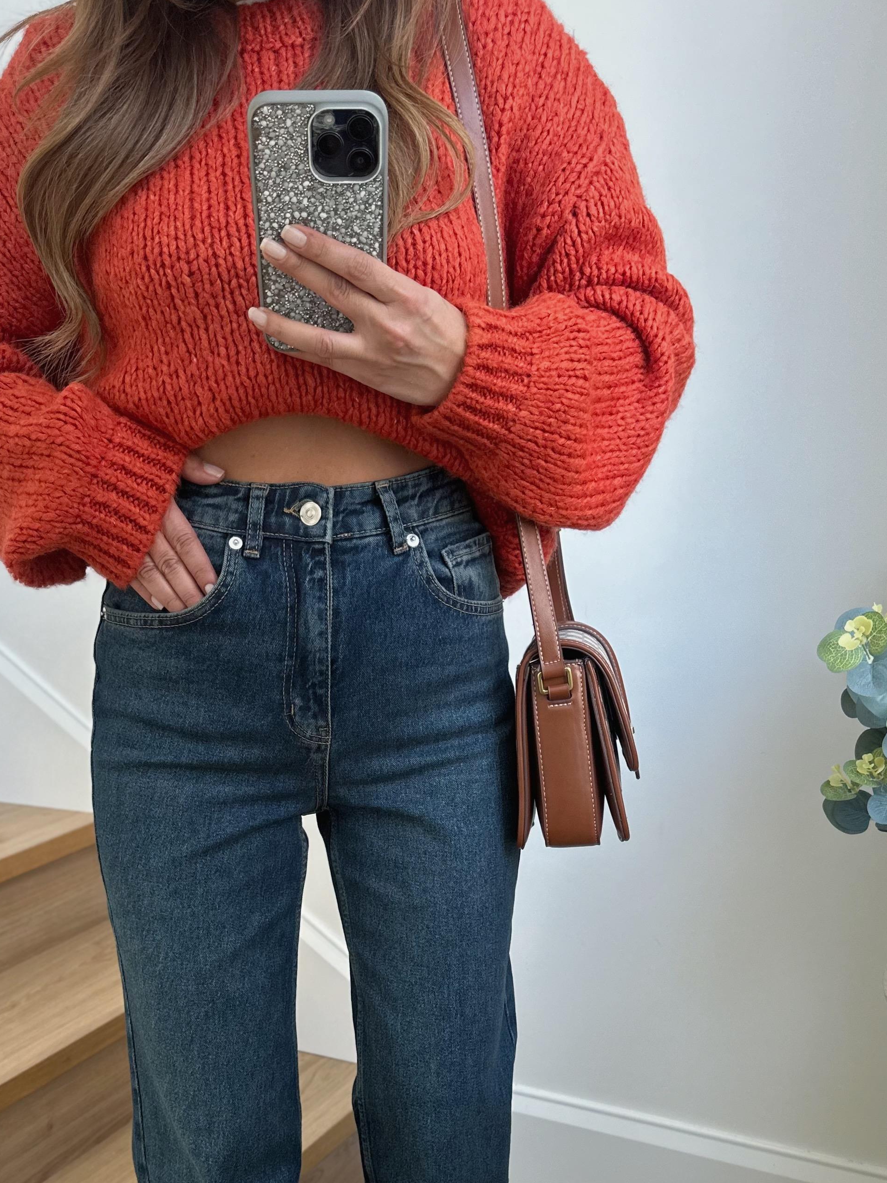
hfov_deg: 37.7
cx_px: 385
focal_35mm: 38
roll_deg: +4.4
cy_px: 868
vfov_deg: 47.4
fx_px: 1298
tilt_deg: -37.7
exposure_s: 1/50
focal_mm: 6.86
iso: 160
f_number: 1.78
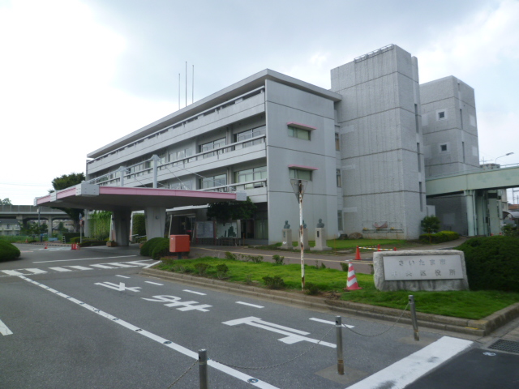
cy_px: 194
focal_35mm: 25
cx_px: 260
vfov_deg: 54.9
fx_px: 375
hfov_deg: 69.4
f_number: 4
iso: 80
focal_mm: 4.5
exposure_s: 1/400
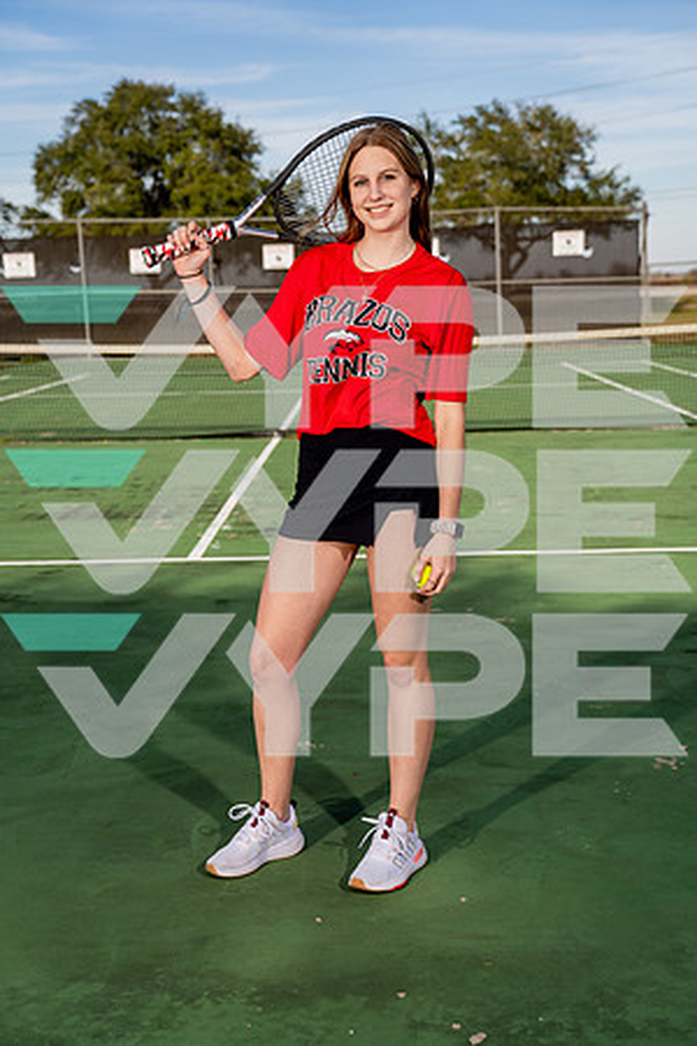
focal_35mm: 50
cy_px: 523
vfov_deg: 39.6
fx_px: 1452
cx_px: 348
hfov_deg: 27.0
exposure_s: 1/1250
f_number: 4
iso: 100
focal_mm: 50
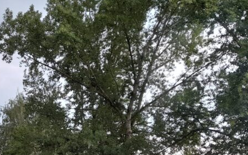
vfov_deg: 20.6
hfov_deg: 32.7
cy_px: 174
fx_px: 406
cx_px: 36
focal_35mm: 60
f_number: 2
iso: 32
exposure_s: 1/50
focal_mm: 4.6
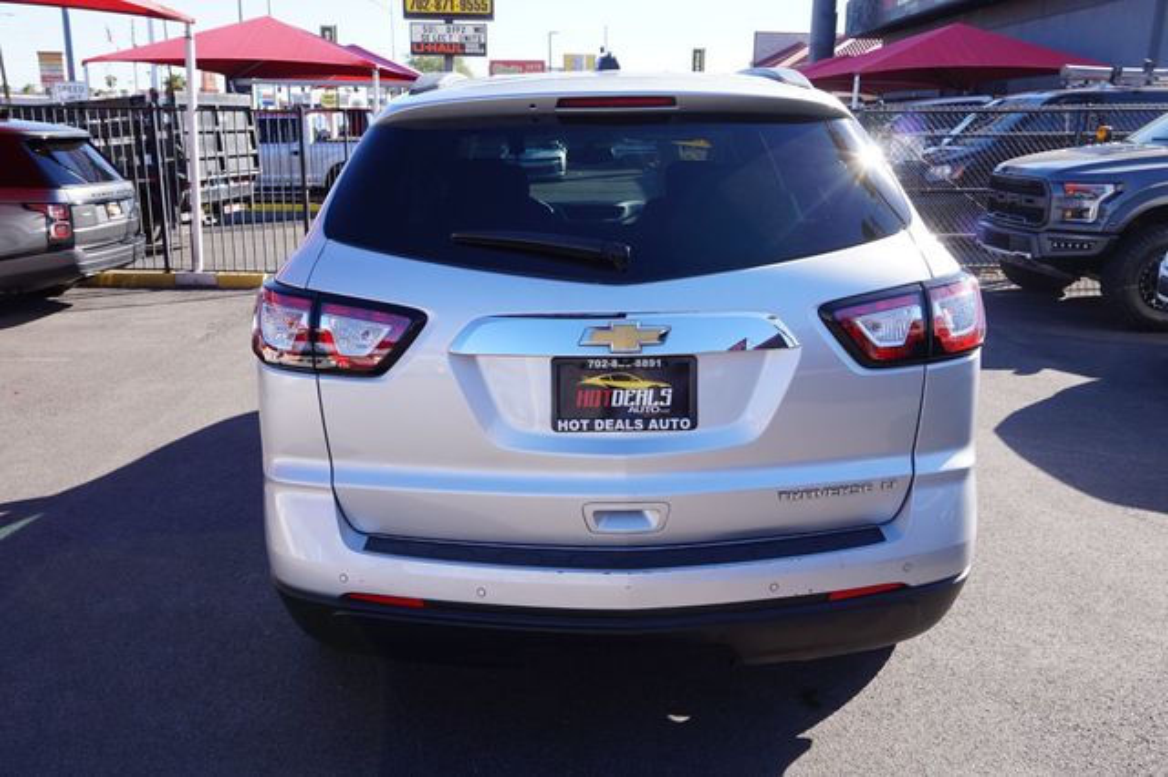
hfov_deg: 62.0
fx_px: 973
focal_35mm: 30
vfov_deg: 43.6
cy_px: 388
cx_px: 584
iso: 100
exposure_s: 1/80
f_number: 9
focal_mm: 20
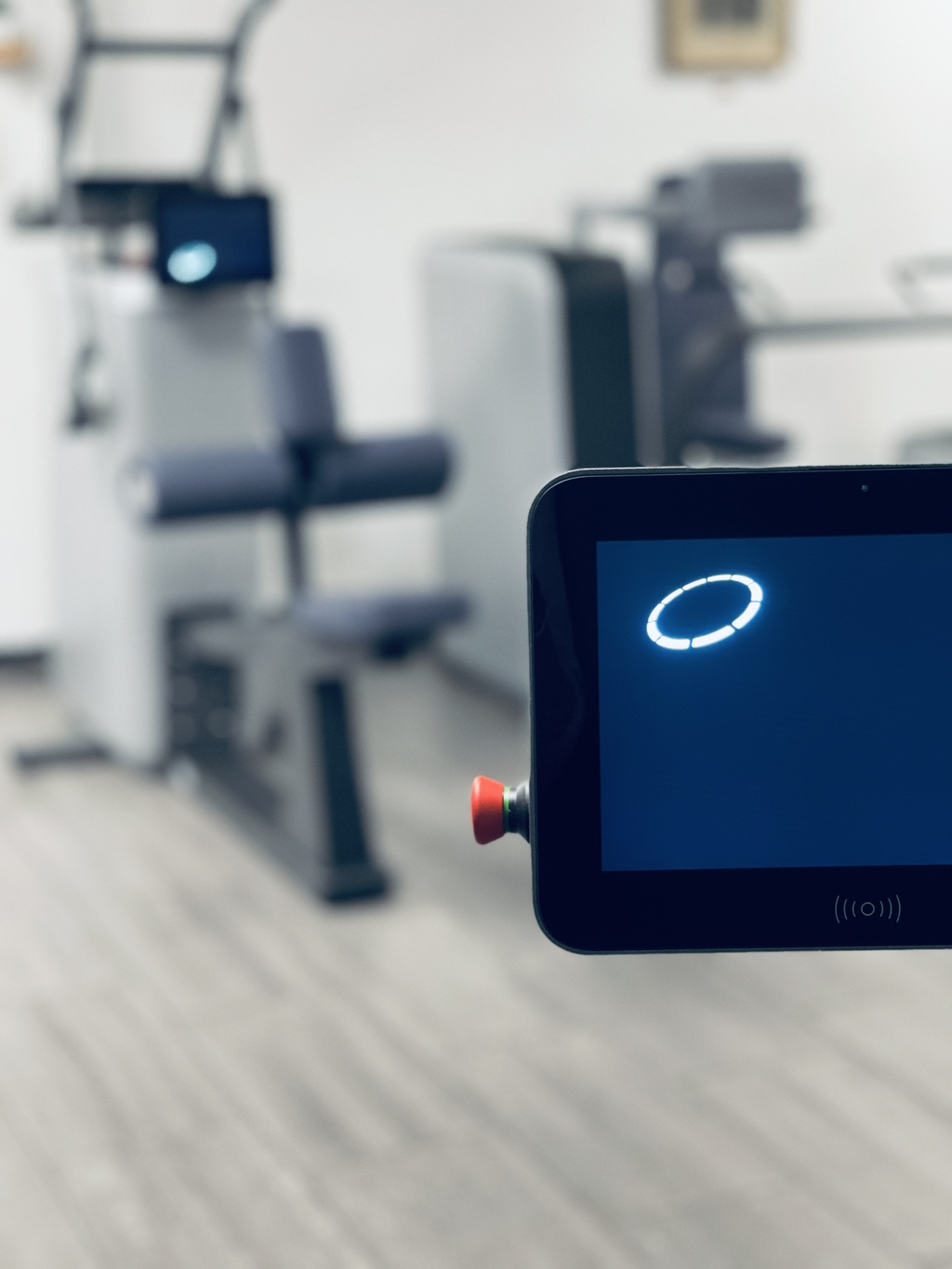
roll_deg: +1.1
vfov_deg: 30.3
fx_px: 2346
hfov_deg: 22.9
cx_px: 476
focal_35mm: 64
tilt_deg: -12.6
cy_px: 634
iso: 200
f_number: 2.2
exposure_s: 1/33
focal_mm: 7.5
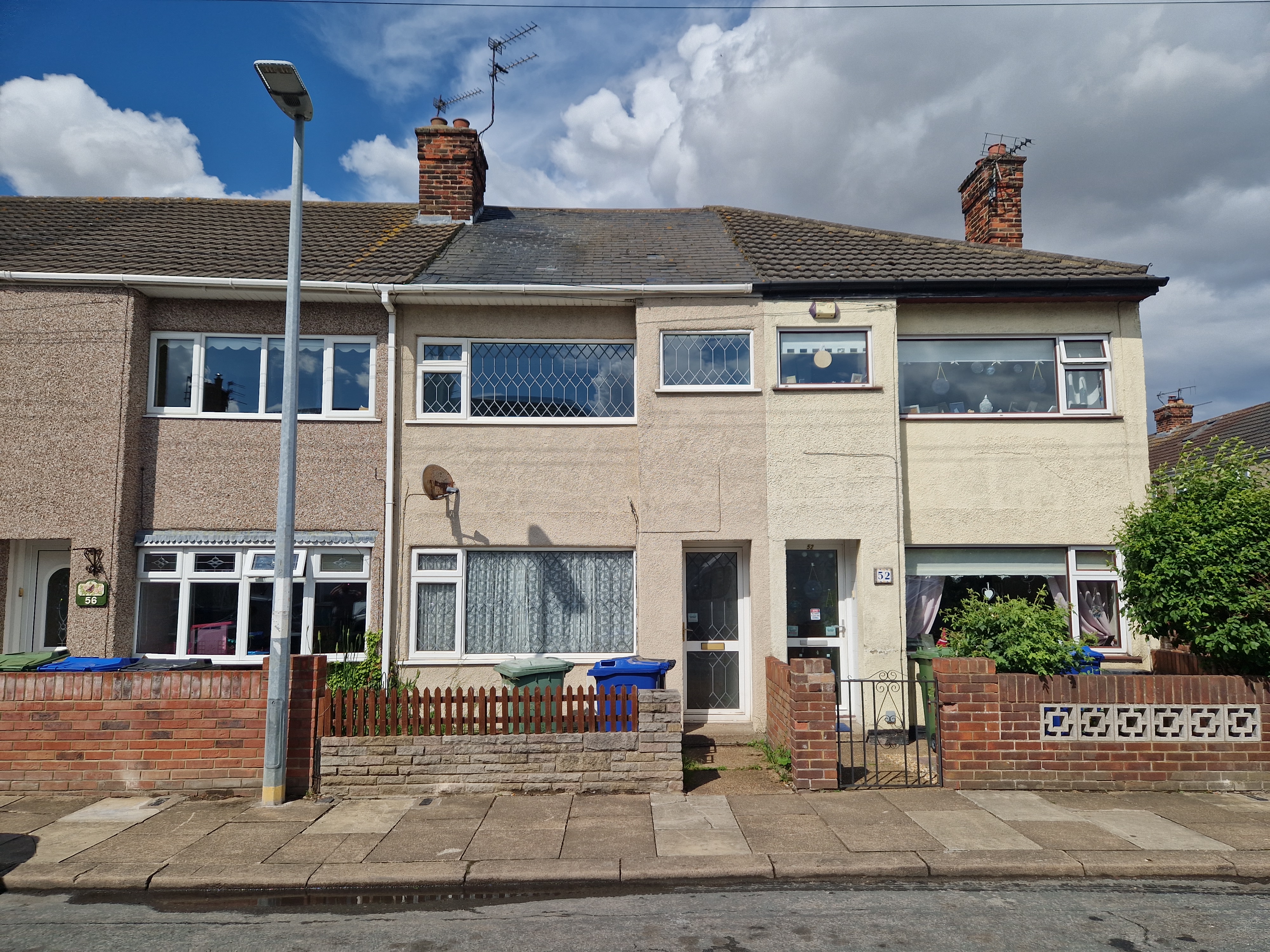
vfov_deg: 58.9
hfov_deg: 73.9
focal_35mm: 23
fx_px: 844
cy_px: 476
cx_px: 635
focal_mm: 5.4
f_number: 1.8
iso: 50
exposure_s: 1/3597
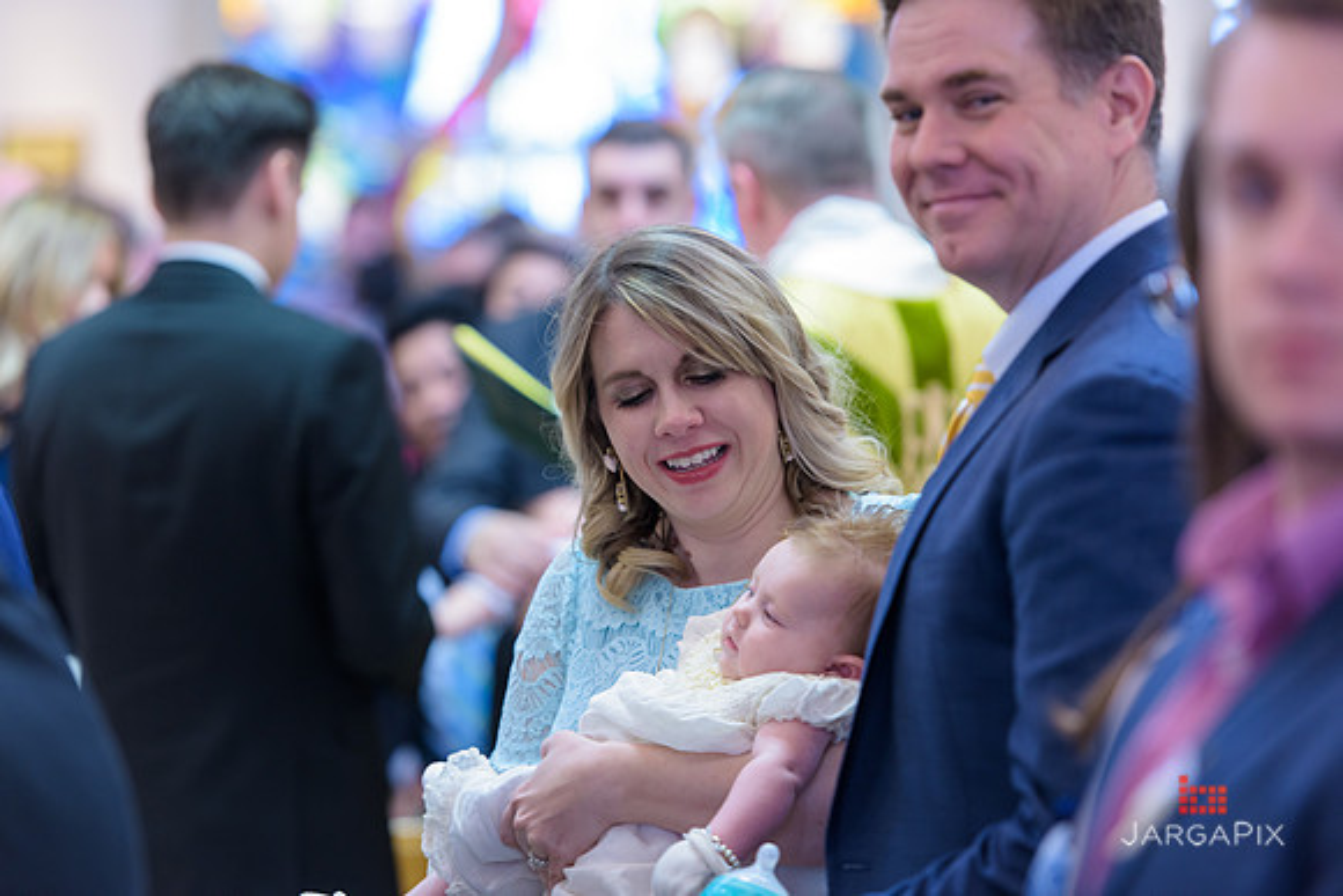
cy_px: 448
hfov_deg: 13.7
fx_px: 5597
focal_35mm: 150
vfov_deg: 9.2
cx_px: 672
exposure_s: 1/125
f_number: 3.2
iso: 1000
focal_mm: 150
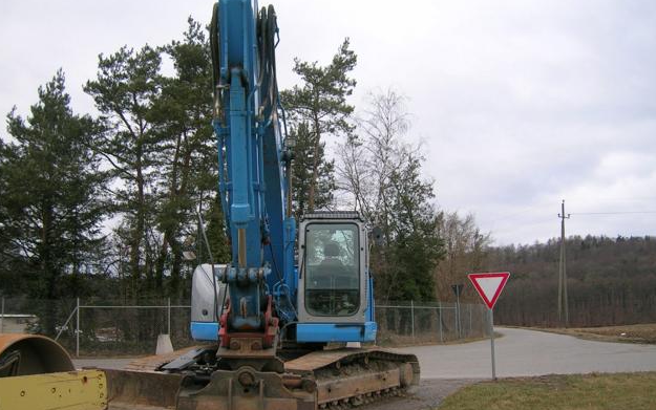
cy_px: 245
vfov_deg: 33.5
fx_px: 680
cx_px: 331
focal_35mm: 38
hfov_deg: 51.5
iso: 50
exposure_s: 1/408
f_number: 2.8
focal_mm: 5.4
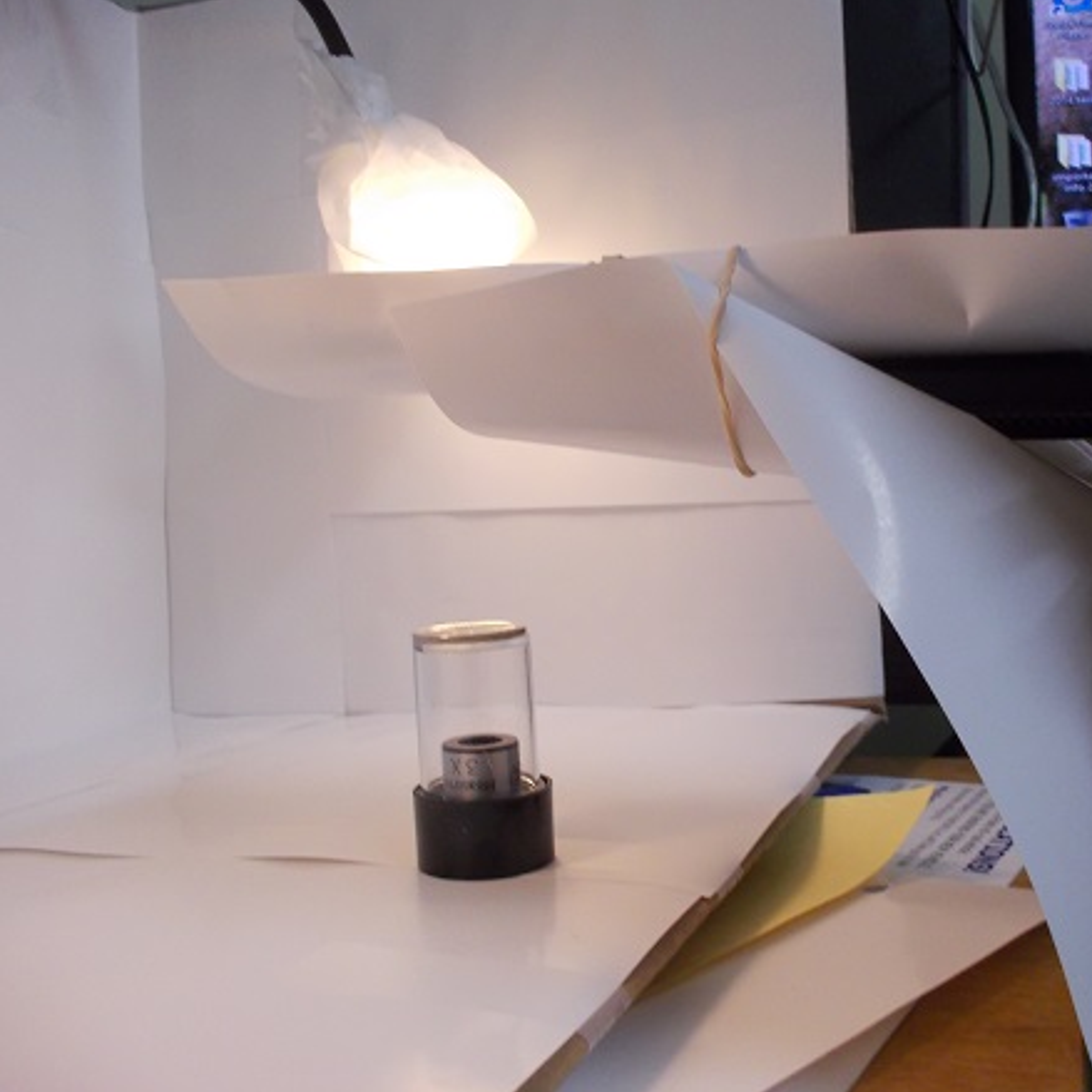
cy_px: 540
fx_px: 1249
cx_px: 701
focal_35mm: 35
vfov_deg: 47.2
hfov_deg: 46.7
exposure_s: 1/25
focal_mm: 4.1
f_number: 3.3
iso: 160
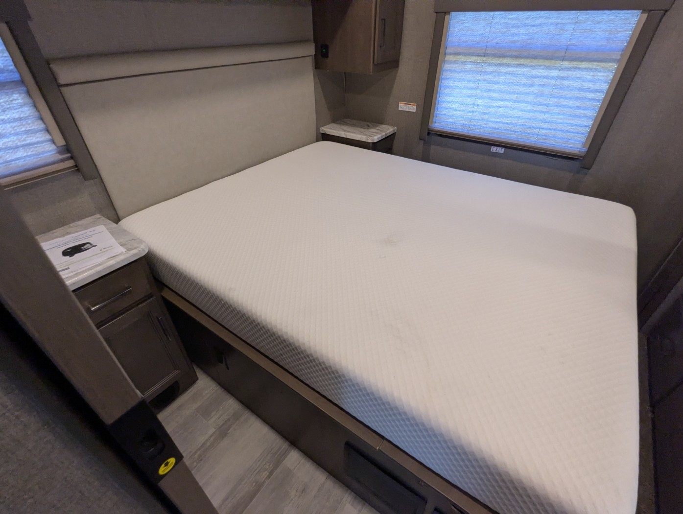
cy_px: 257
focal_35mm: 16
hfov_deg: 94.4
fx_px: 316
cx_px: 342
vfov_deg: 78.2
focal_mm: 2.35
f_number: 2.2
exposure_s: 1/100
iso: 348
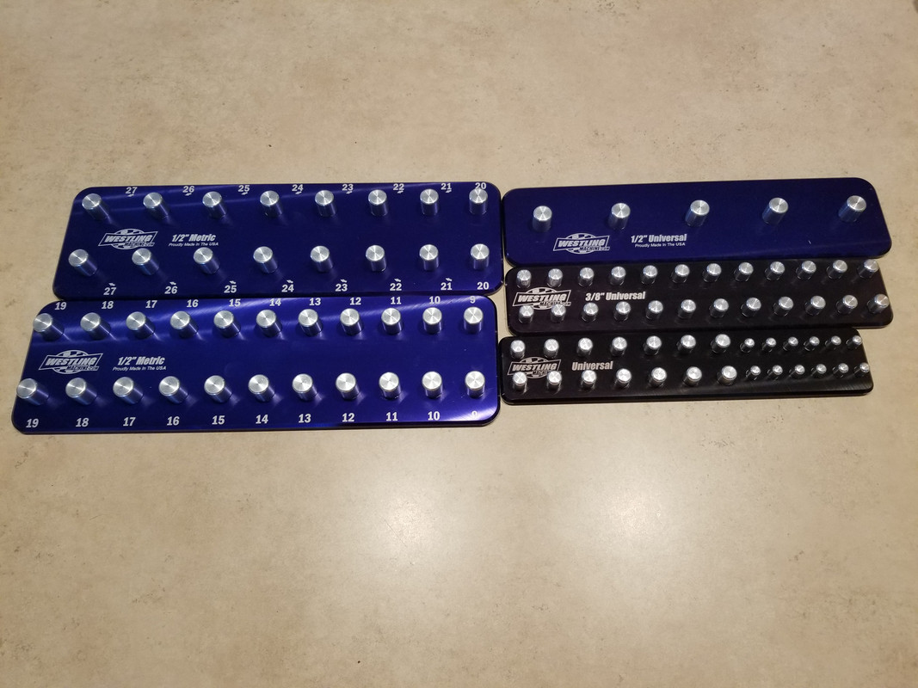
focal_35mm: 26
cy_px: 344
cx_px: 459
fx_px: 689
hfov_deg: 67.3
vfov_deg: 53.1
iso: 160
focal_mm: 4.25
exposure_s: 1/40
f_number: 1.7
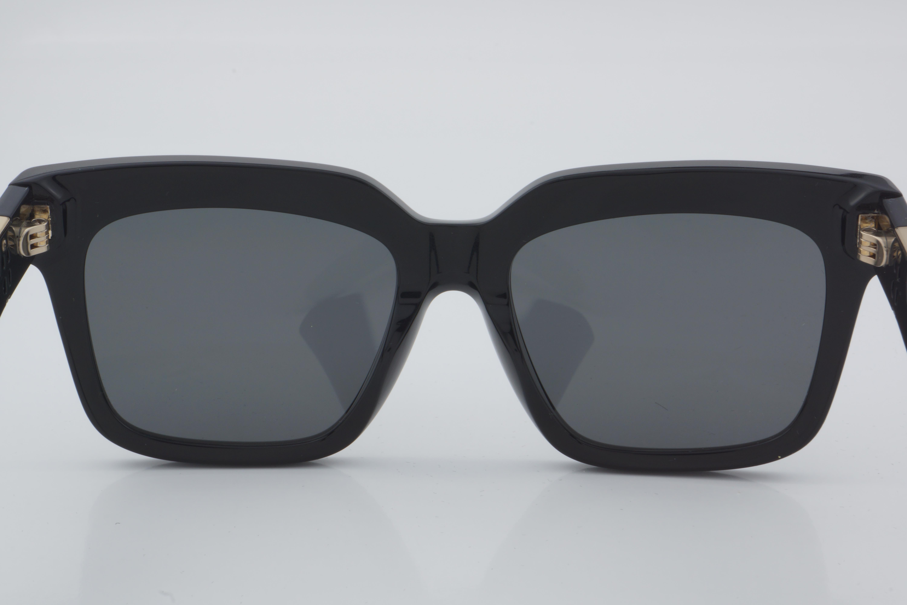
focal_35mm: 75
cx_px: 454
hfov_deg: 27.0
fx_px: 1889
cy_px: 302
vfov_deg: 18.2
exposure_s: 1/4
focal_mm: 50
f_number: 32
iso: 100
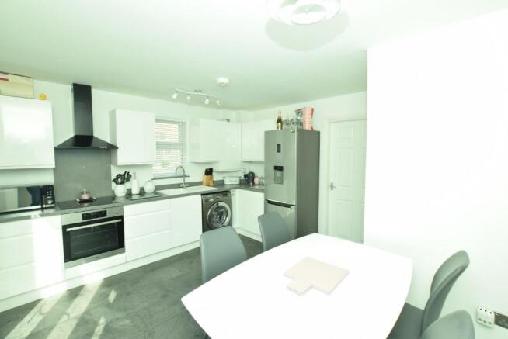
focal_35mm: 15
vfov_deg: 77.4
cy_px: 170
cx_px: 254
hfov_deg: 100.4
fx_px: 212
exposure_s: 1/200
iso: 400
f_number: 6.3
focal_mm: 10
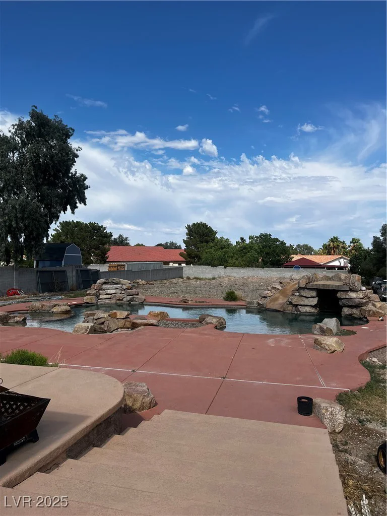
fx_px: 388
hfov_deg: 53.1
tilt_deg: -0.3
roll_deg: +0.4
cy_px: 258
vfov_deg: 67.3
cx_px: 194
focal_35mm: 26
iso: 50
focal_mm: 5.1
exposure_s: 1/5076
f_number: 1.6
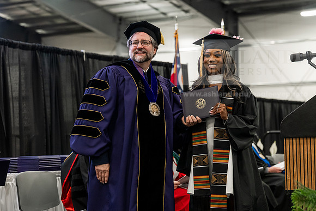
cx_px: 158
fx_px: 755
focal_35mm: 86
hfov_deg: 23.6
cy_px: 106
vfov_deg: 15.9
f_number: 4.5
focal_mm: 86
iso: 4000
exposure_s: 1/200
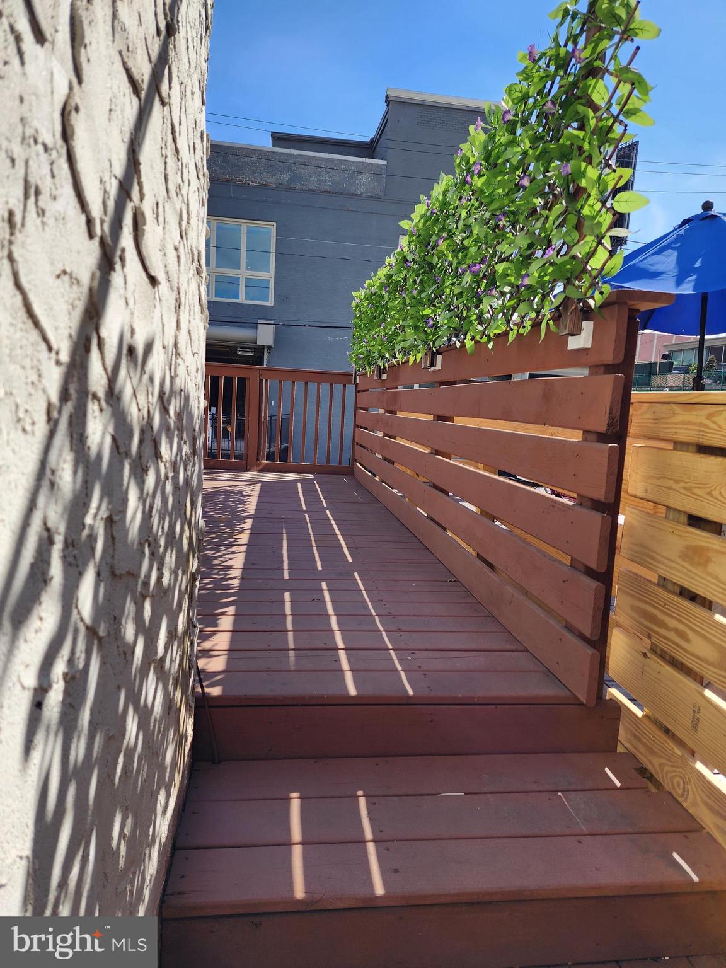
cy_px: 484
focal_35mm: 23
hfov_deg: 58.9
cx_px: 363
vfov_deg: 73.9
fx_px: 643
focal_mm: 6.4
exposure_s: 1/788
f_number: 1.8
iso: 12
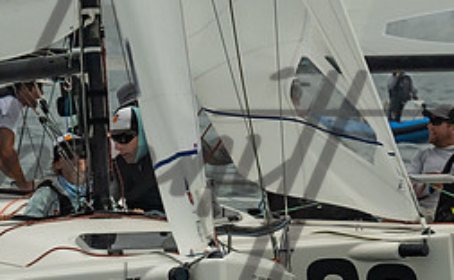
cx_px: 440
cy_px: 137
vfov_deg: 2.5
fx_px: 6447
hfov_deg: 4.0
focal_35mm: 523
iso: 800
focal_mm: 135
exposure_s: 1/3200
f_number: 9
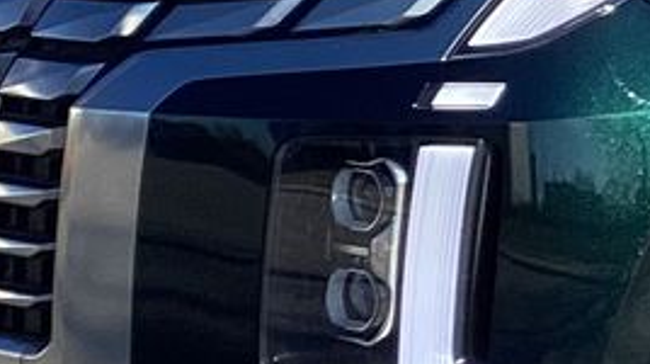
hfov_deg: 10.5
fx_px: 3477
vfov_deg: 6.0
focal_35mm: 202
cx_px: 747
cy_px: 177
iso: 25
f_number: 2.4
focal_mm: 3.3
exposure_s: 1/747
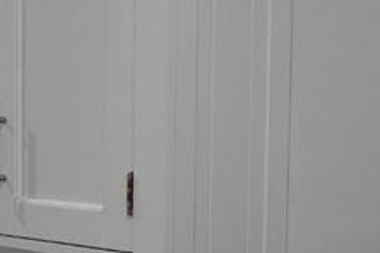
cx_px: -270
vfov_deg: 9.2
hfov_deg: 12.8
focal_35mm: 148
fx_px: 1562
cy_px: 217
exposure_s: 1/160
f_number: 4
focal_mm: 16
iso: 1000
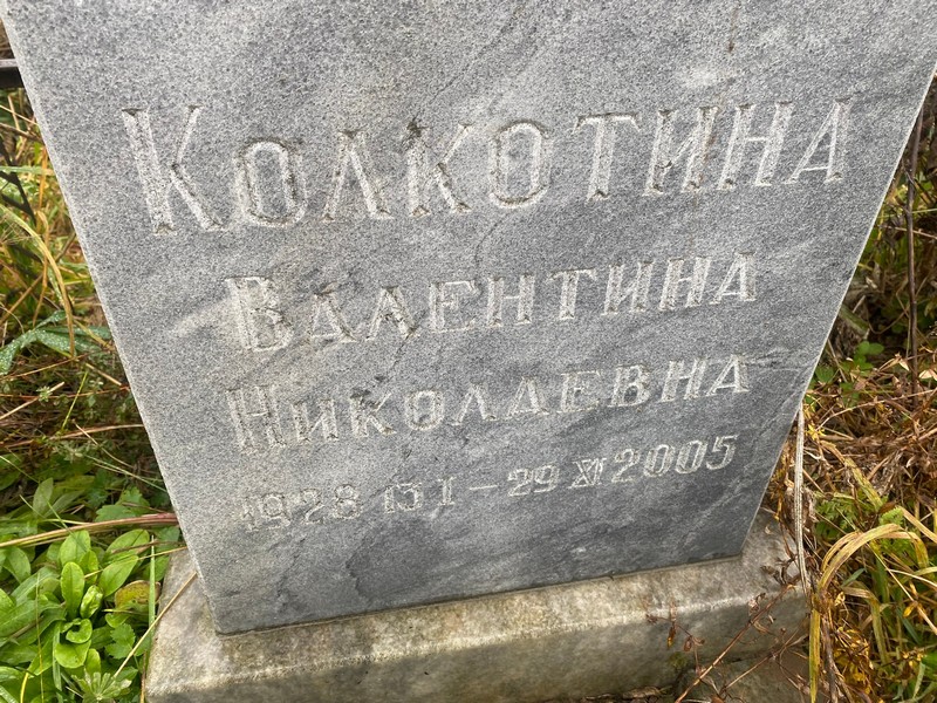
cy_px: 352
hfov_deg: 67.3
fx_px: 704
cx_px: 468
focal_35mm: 26
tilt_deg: -39.6
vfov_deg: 53.1
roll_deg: -2.1
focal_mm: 4.25
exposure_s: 1/122
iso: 32
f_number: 1.8
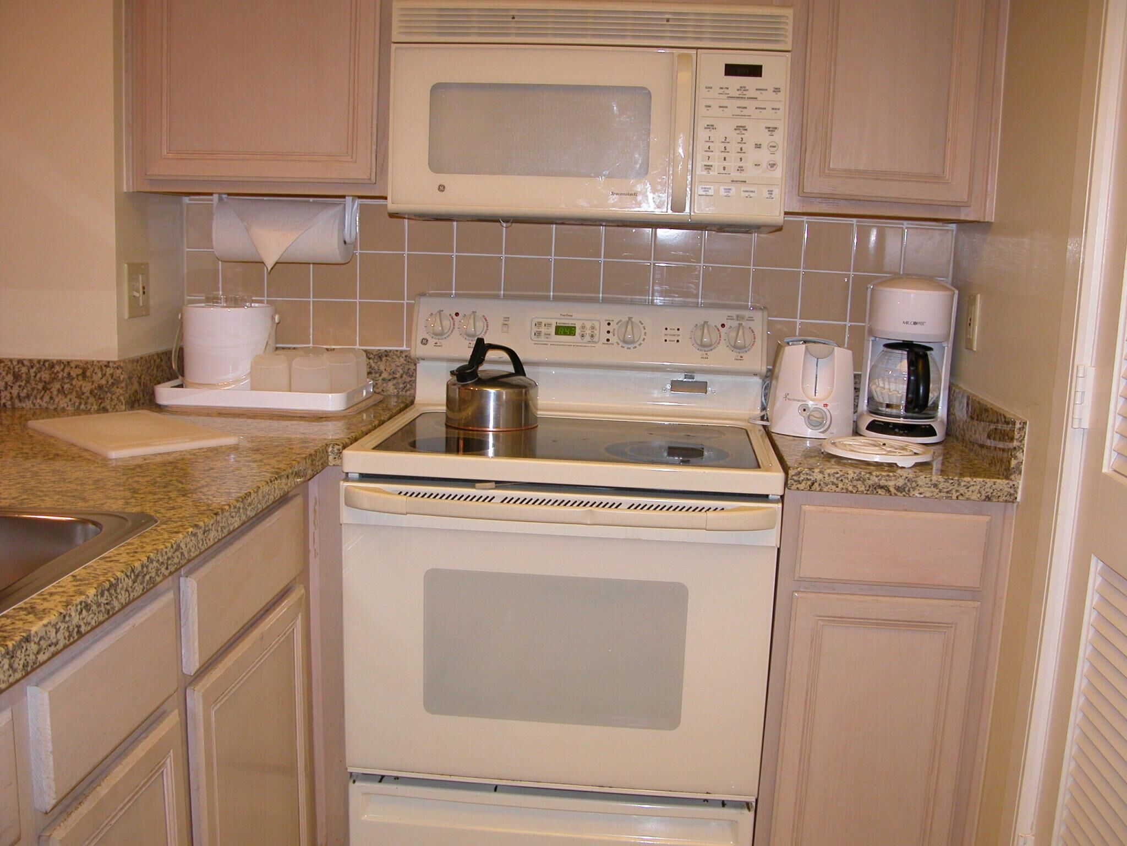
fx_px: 1140
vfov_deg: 40.7
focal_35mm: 35
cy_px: 423
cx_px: 564
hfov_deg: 52.6
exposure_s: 1/60
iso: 200
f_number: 2.8
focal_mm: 8.9
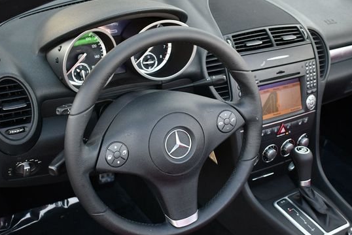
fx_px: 489
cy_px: 129
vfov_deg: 27.0
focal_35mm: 50
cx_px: 189
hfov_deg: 39.5
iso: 640
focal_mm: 21
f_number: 3.8
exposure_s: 1/250
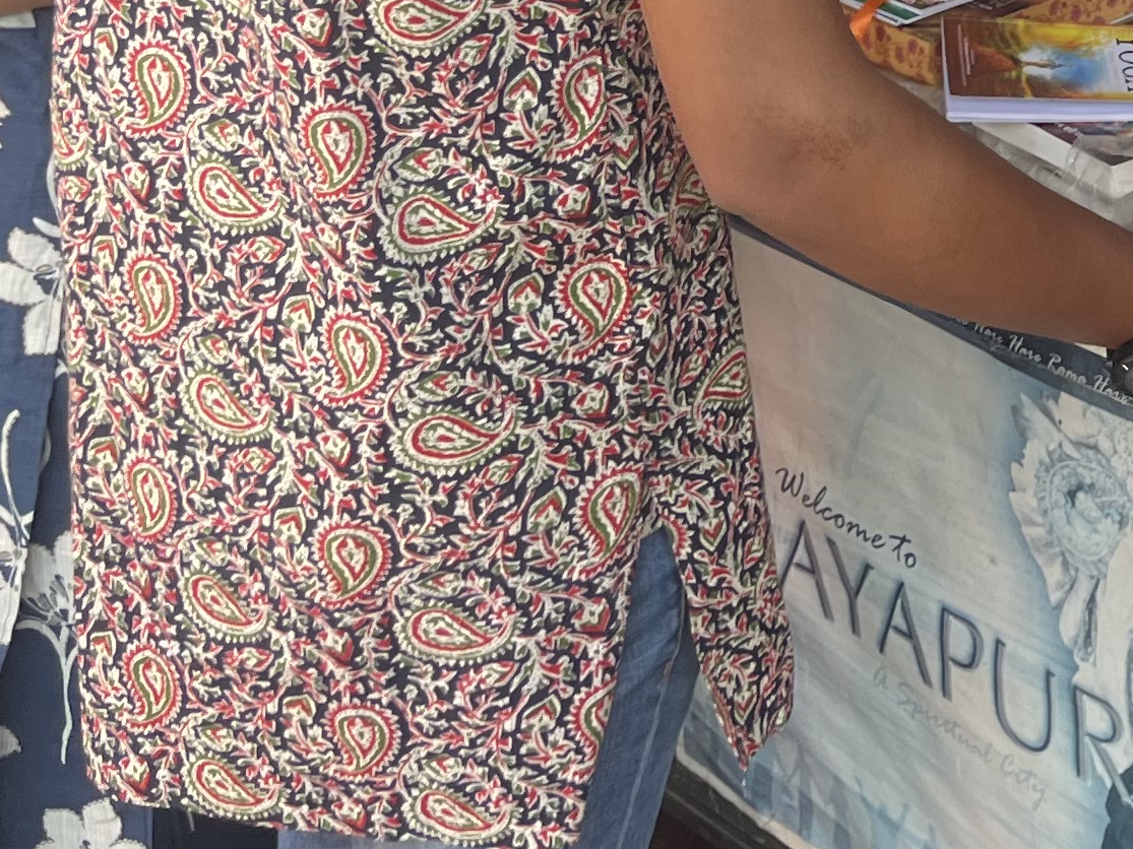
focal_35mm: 94
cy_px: -571
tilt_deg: -12.4
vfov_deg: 14.3
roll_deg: +2.3
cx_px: 1247
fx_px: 3076
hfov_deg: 19.9
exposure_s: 1/172
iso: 50
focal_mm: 5.1
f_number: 1.6
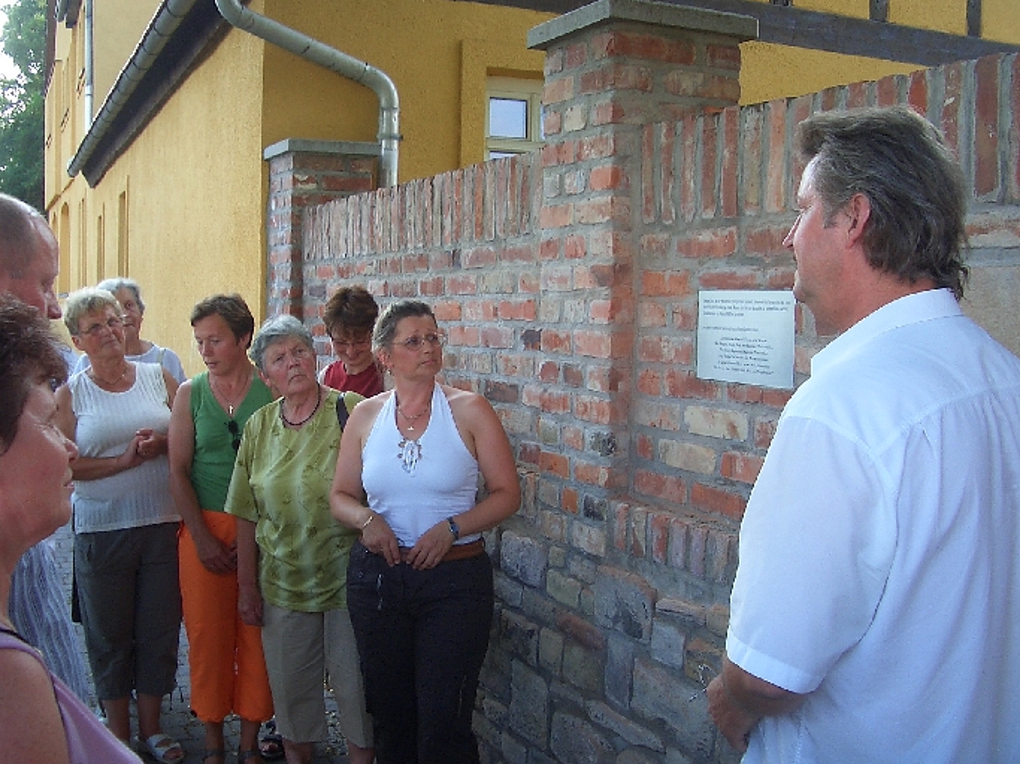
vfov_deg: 35.1
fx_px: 1208
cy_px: 428
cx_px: 490
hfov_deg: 45.8
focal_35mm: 41
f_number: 2.6
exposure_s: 1/125
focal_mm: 5.8
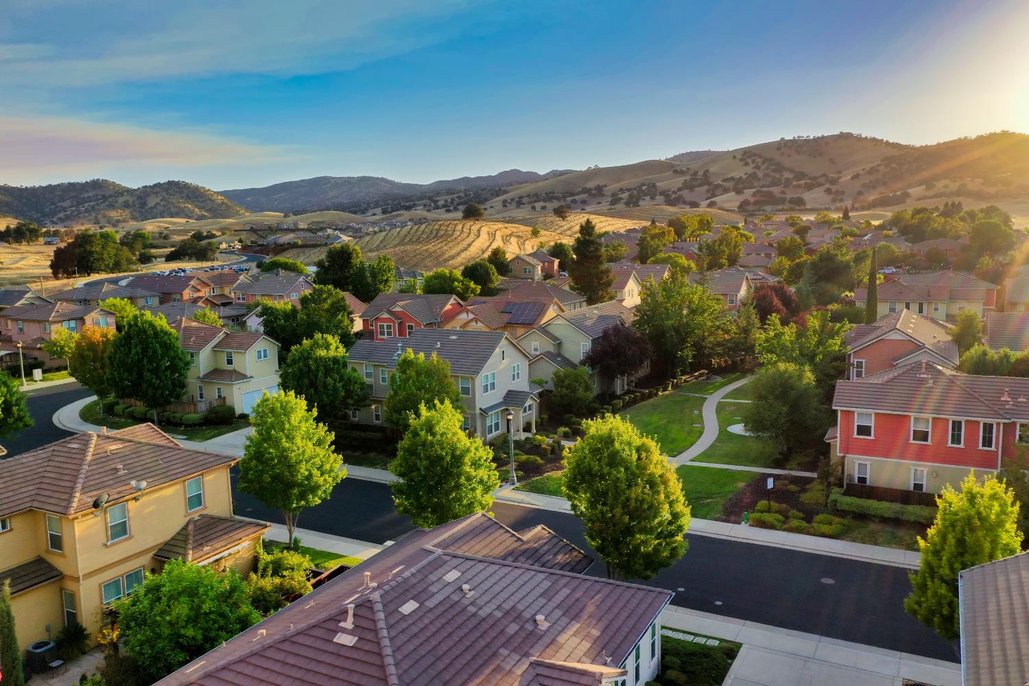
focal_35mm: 28
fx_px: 800
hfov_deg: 65.5
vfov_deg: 46.4
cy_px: 343
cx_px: 514
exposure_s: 1/320
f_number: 5
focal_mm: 10.26
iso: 100
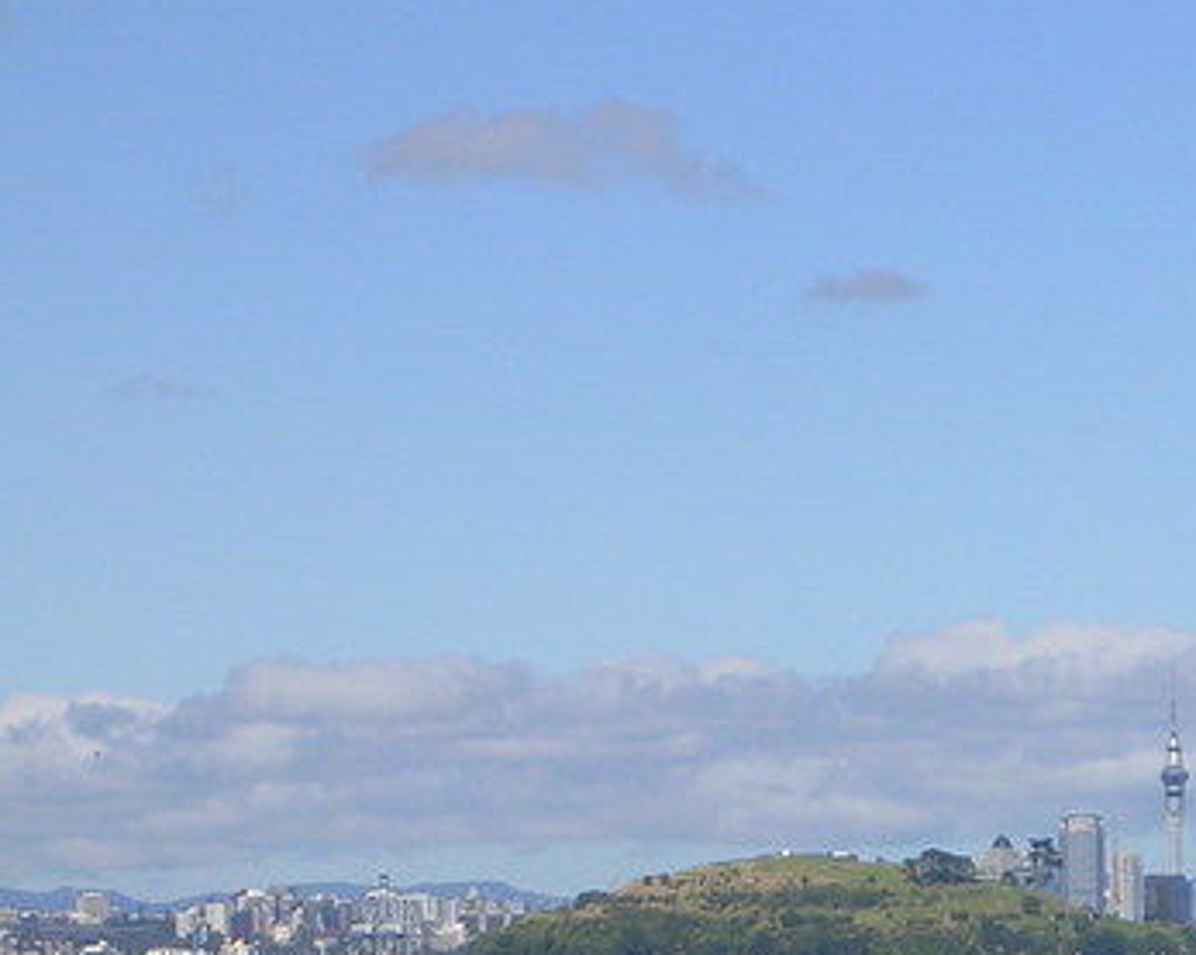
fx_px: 9160
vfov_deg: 6.0
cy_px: 793
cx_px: 1210
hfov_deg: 7.4
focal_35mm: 259
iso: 50
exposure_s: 1/610
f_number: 4.9
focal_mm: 17.4
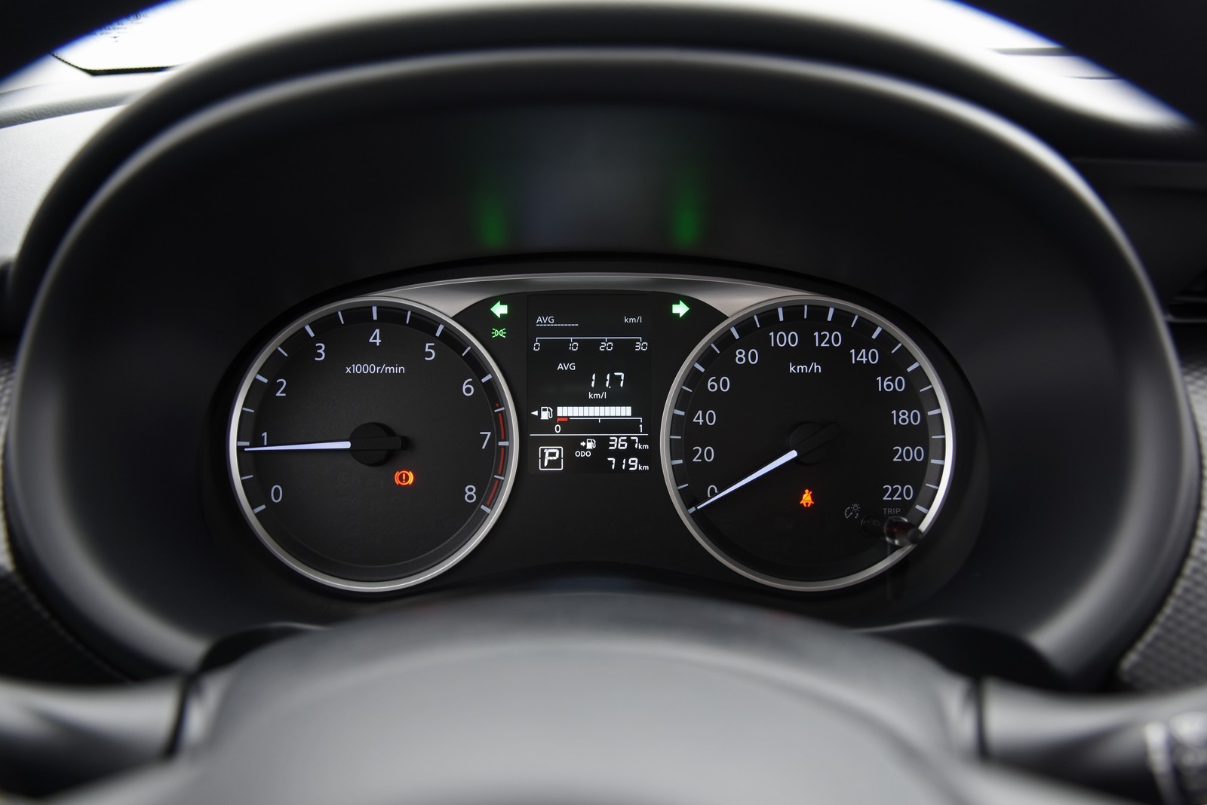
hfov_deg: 54.4
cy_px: 402
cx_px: 604
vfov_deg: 37.9
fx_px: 1174
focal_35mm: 35
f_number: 4
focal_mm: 35
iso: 400
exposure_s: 1/30
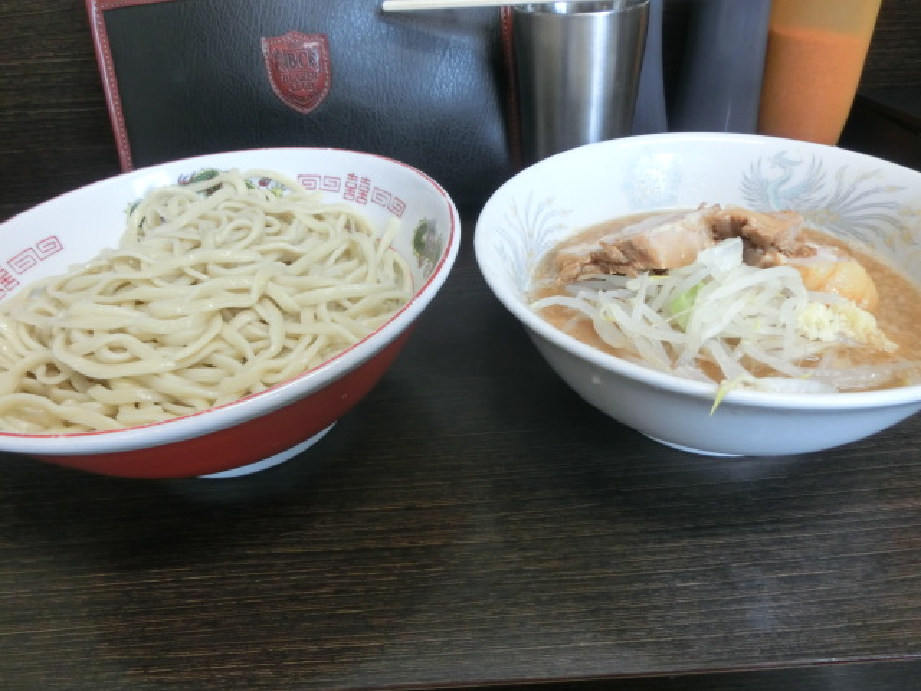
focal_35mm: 24
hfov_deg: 71.6
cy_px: 346
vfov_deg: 56.8
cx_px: 460
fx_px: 639
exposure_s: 1/125
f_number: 3
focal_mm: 4.24
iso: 400
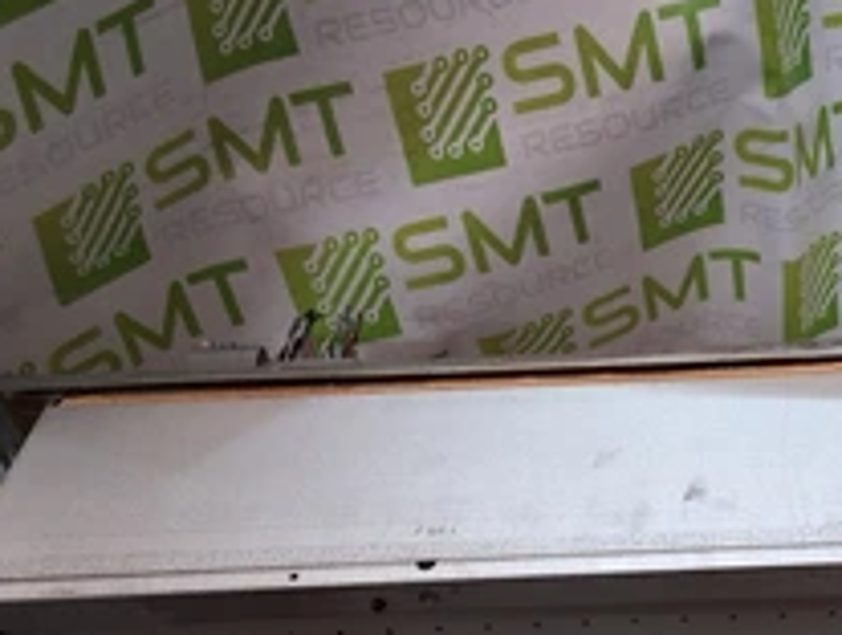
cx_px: 696
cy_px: 493
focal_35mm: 54
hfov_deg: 34.2
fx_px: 1316
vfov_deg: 26.7
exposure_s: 1/24
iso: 200
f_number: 1.9
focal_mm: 2.91
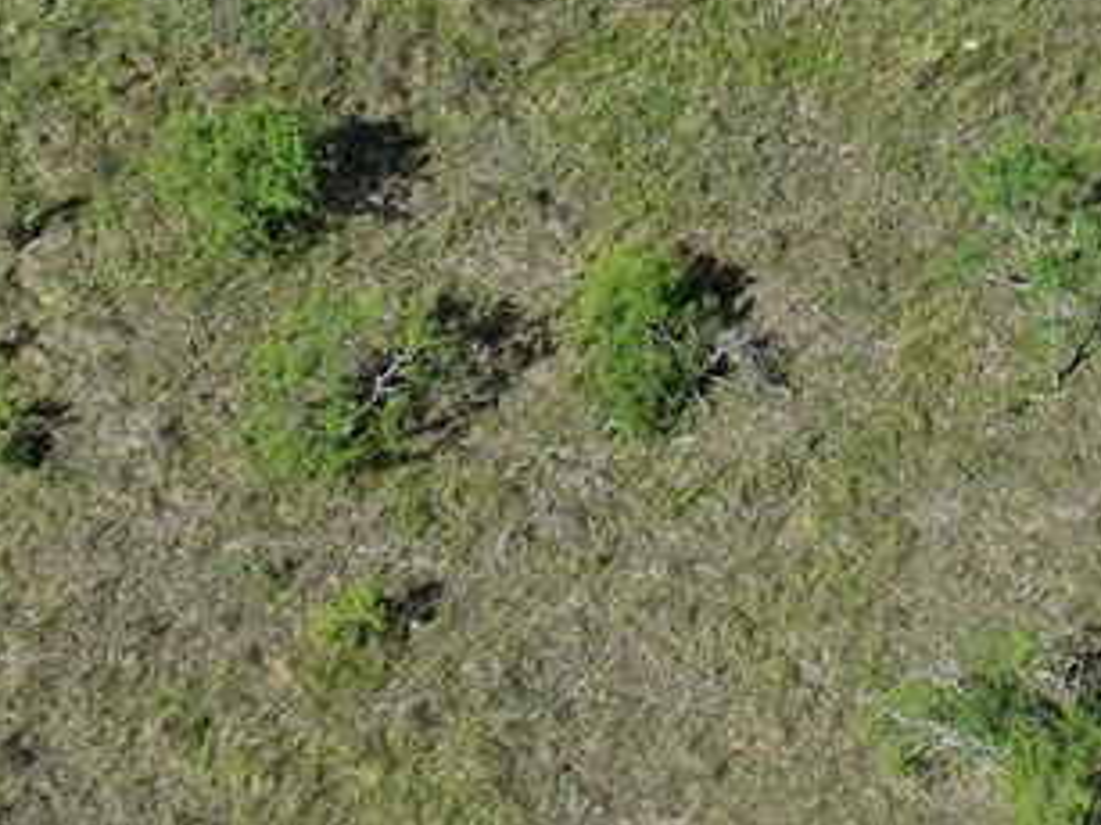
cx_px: 787
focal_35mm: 160
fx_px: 5087
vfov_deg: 8.9
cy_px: -662
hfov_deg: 12.3
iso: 100
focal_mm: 12.29
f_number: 2.8
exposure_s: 1/320
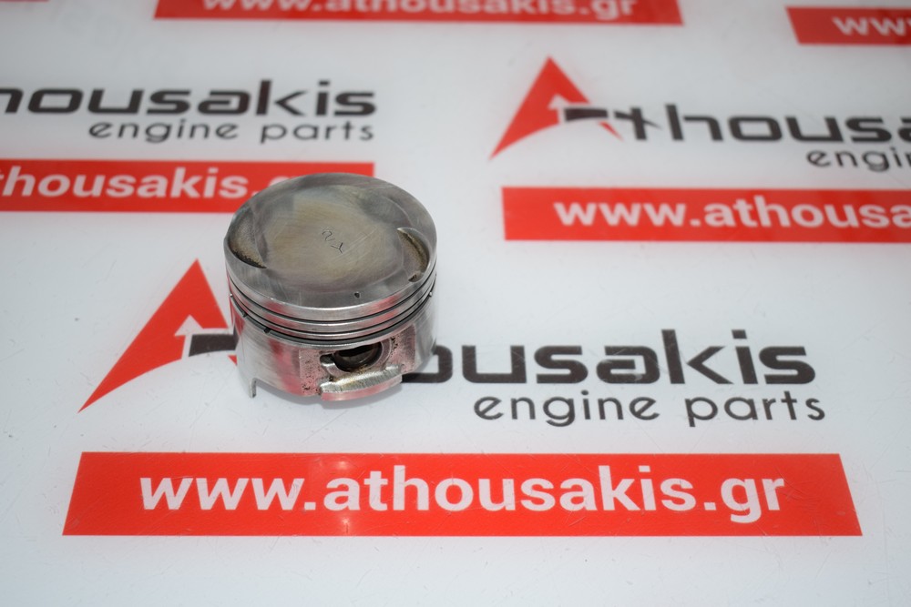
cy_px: 304
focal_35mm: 54
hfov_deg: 36.9
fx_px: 1367
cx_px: 456
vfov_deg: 25.1
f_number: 4.8
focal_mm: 36
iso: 500
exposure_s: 1/200
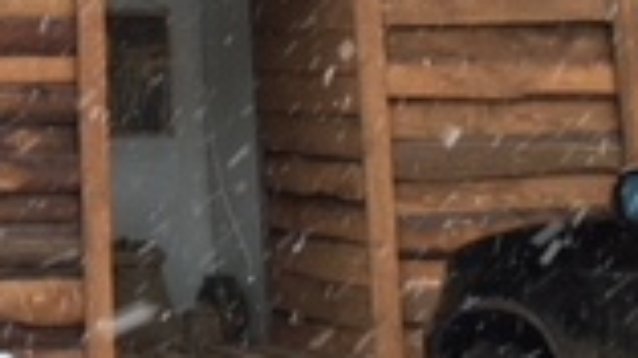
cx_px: -284
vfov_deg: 9.0
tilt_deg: +9.3
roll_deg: +0.0
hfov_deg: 15.5
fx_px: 2180
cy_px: -285
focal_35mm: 129
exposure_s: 1/100
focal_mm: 4.15
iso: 25
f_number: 2.2
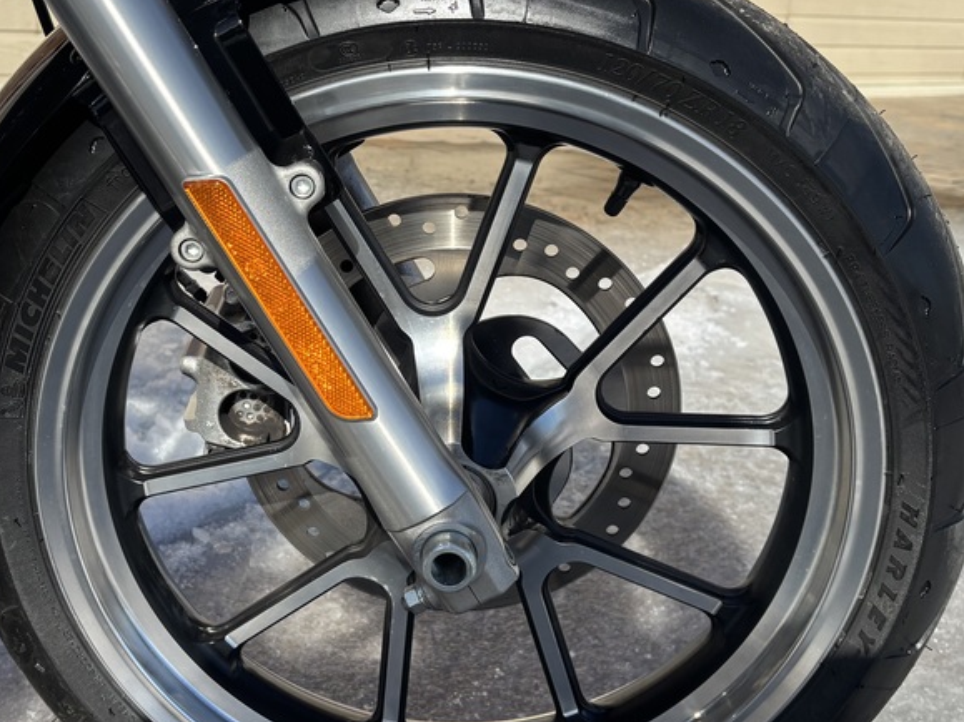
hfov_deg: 41.1
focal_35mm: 46
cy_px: 353
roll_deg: -3.5
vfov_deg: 31.5
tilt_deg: -16.5
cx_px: 406
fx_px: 1281
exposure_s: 1/3106
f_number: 1.6
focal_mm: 5.96
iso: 50
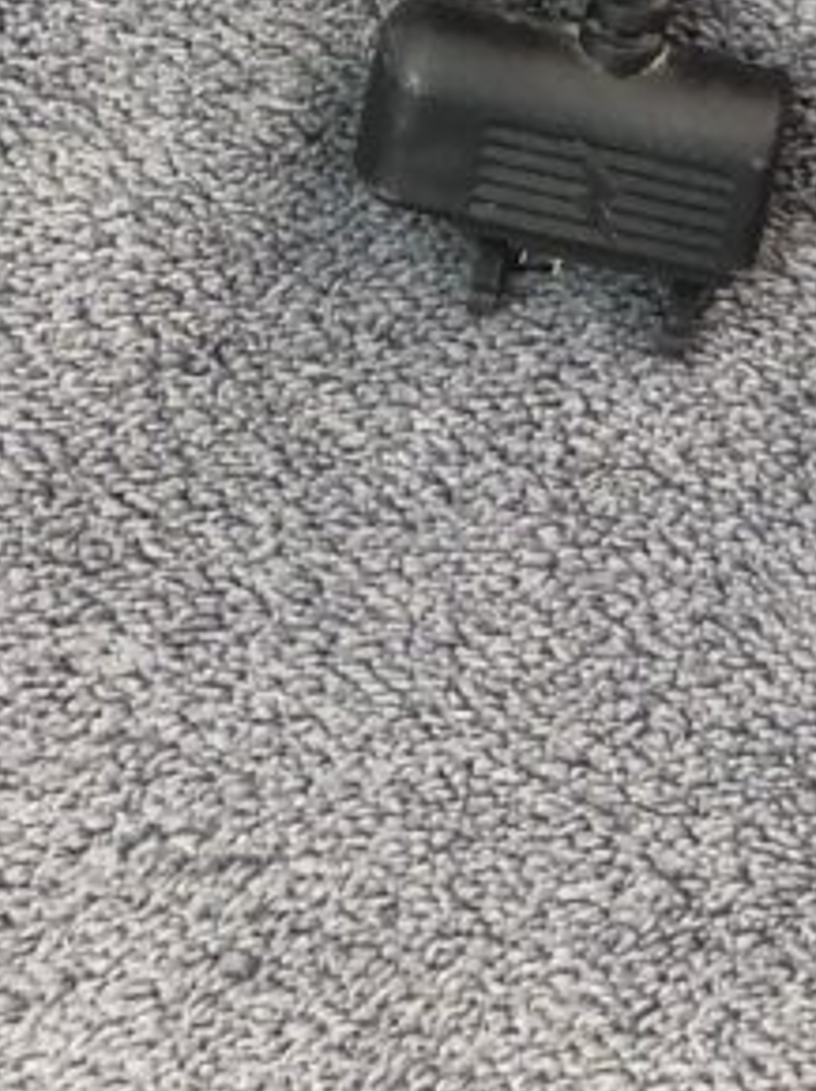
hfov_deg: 14.6
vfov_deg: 17.1
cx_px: 887
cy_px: -730
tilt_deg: -85.7
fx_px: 3116
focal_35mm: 99
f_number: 1.8
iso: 40
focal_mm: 4
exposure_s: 1/25
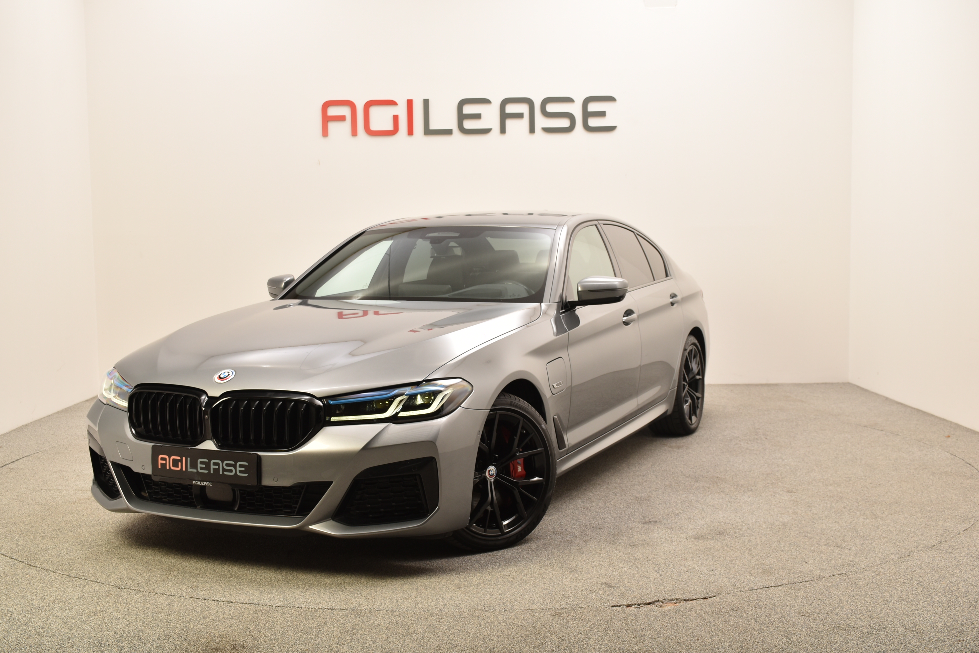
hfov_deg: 47.9
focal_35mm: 40
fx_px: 1102
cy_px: 326
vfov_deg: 33.0
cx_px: 490
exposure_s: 1/200
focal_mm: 27
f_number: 7.1
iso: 100
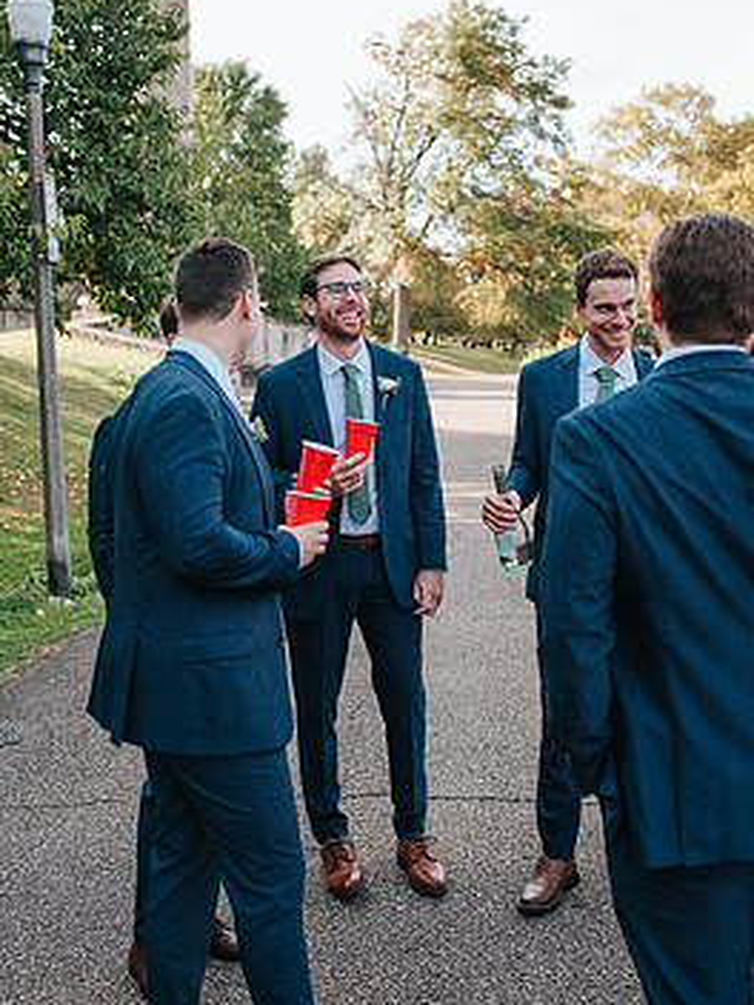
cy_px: 423
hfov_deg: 33.6
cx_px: 406
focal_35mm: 43
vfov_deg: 43.7
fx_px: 1249
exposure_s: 1/800
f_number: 3.2
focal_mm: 35
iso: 500
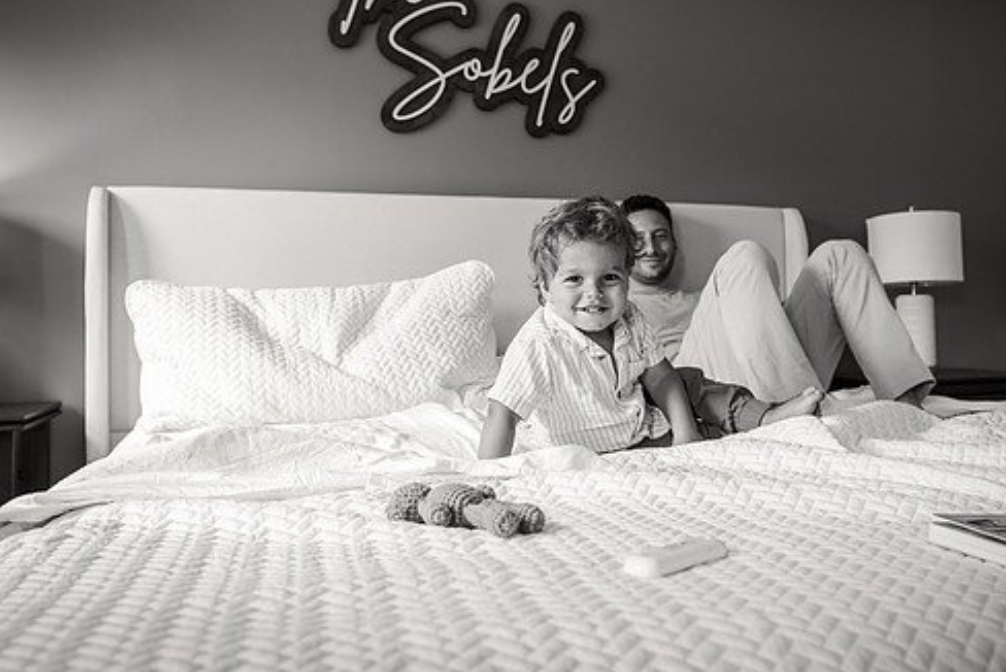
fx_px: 895
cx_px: 554
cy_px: 297
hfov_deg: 58.6
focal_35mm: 32
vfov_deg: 41.1
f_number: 3.5
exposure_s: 1/320
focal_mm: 24
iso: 1600
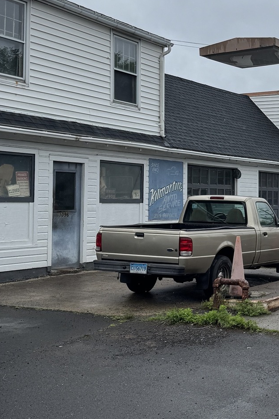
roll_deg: +0.1
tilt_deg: +2.6
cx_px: 293
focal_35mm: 61
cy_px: 178
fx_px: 709
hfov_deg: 21.3
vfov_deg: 32.8
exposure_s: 1/2604
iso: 80
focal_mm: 6.76
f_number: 1.78
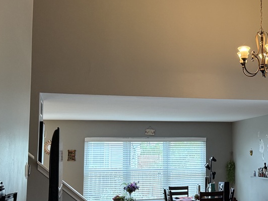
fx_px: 503
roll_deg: +0.4
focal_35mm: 65
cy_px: 107
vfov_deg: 22.6
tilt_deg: +6.4
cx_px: 246
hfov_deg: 28.6
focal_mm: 6.76
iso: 250
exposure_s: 1/60
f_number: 1.78
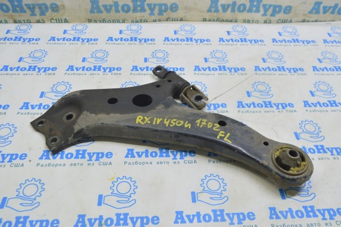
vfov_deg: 41.6
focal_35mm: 32
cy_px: 114
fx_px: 298
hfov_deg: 59.6
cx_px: 170
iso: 400
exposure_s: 1/20
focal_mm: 21
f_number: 5.6
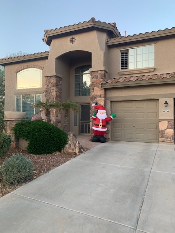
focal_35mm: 26
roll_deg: -1.2
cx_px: 88
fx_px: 175
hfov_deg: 53.1
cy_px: 116
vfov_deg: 67.3
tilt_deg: +1.9
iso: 64
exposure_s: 1/122
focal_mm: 4.25
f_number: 1.8
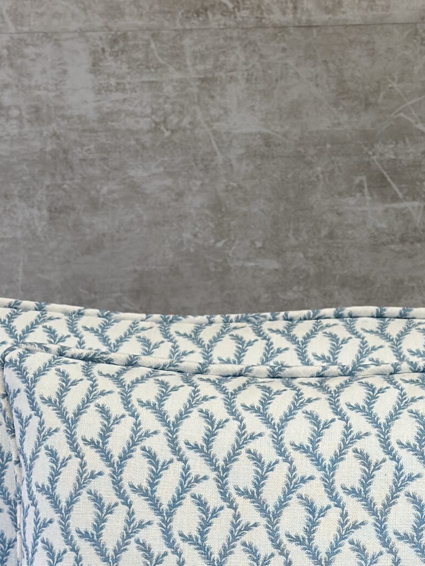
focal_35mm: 118
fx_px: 1931
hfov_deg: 12.4
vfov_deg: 16.5
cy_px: 503
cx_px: 403
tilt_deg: -15.8
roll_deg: +2.1
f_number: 1.78
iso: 80
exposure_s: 1/313
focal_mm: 6.86
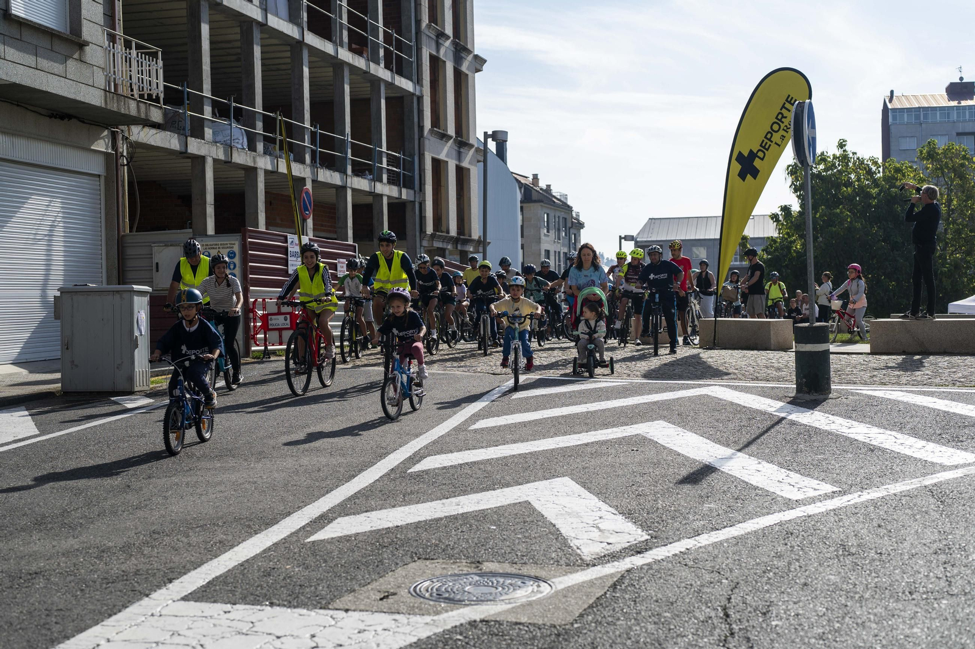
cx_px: 488
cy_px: 324
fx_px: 1353
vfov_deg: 27.0
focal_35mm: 50
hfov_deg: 39.6
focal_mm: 50
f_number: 4
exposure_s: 1/1250
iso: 100
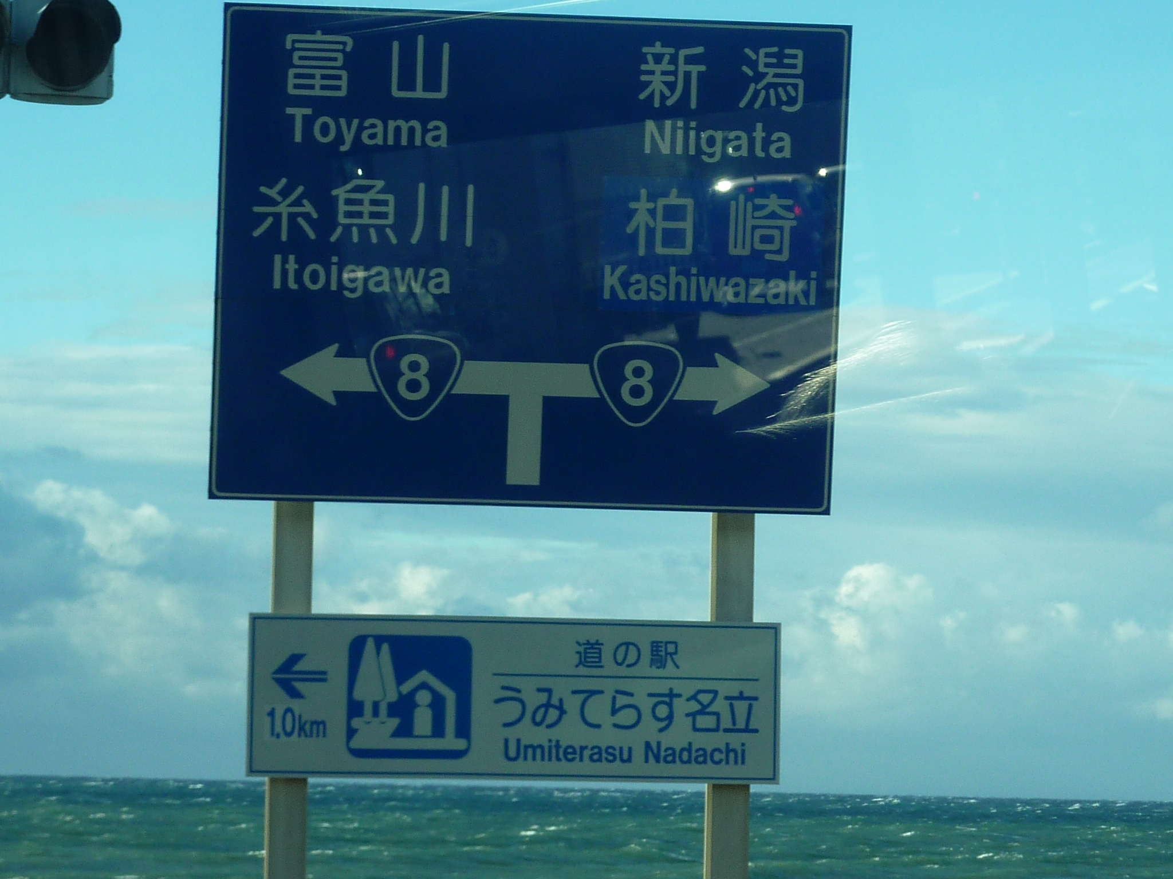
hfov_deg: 14.1
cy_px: 440
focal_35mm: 140
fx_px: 4744
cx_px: 586
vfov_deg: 10.6
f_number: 4.2
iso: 80
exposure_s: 1/250
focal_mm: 12.8
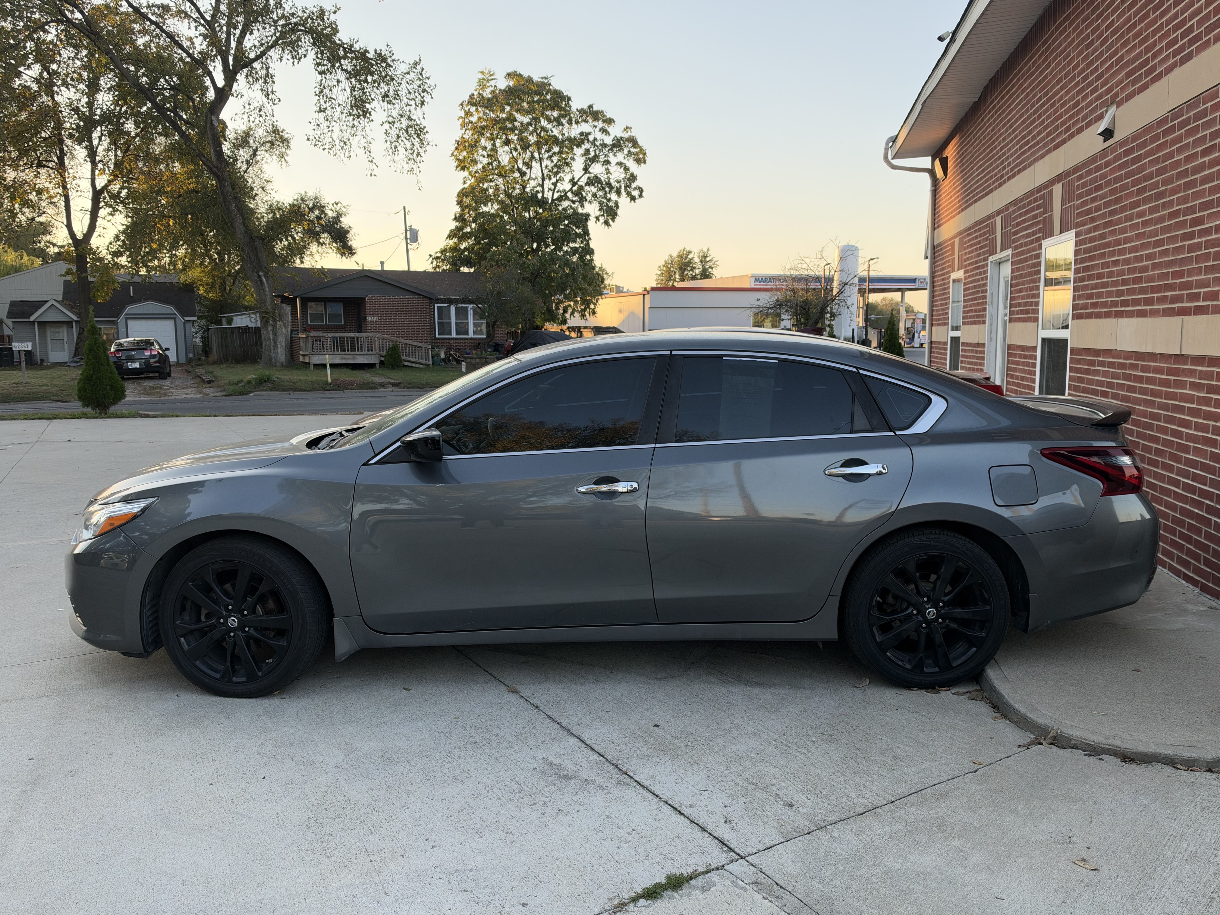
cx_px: 610
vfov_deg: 53.1
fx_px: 916
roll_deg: +0.6
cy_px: 458
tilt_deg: -6.5
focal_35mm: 26
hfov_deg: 67.3
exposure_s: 1/837
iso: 100
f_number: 1.8
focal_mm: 6.93
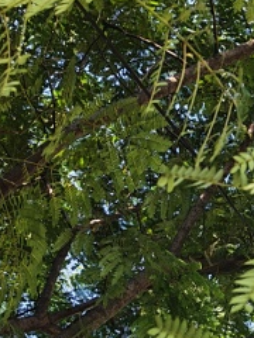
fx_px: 1174
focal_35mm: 120
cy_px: 350
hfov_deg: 12.0
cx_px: 318
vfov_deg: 16.0
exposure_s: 1/160
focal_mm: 6.12
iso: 50
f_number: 1.9
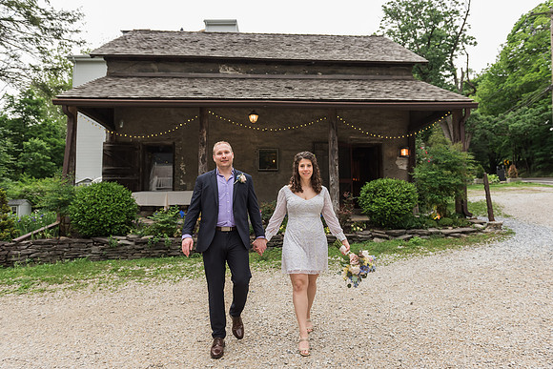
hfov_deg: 71.4
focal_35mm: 25
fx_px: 385
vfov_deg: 51.2
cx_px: 277
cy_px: 177
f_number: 4
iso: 800
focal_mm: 24
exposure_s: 1/320
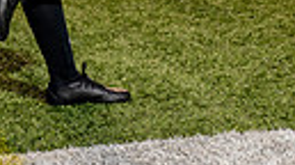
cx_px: 87
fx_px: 1085
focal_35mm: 139
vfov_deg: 7.8
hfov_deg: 15.4
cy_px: -286
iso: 800
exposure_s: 1/250
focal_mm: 38
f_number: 5.6
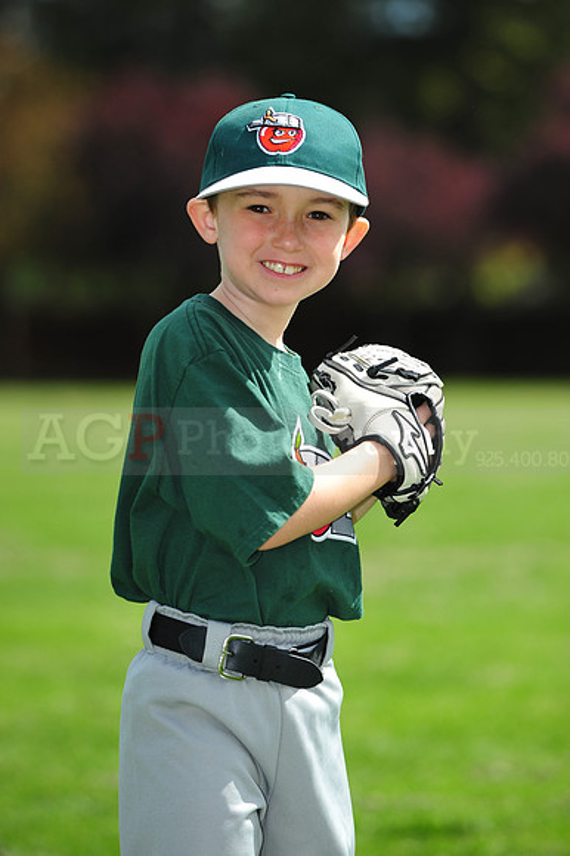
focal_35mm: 200
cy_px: 428
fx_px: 4755
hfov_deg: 6.9
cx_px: 285
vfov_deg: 10.3
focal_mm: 200
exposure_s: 1/2000
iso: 400
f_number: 5
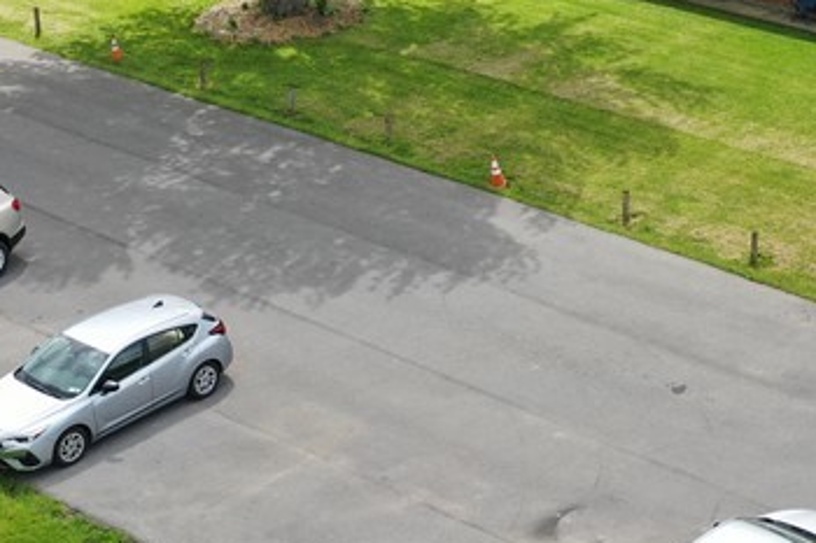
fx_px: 1971
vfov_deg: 15.6
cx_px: 518
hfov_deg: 23.3
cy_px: 96
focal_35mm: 87
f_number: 2.8
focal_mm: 10.26
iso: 100
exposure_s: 1/1000
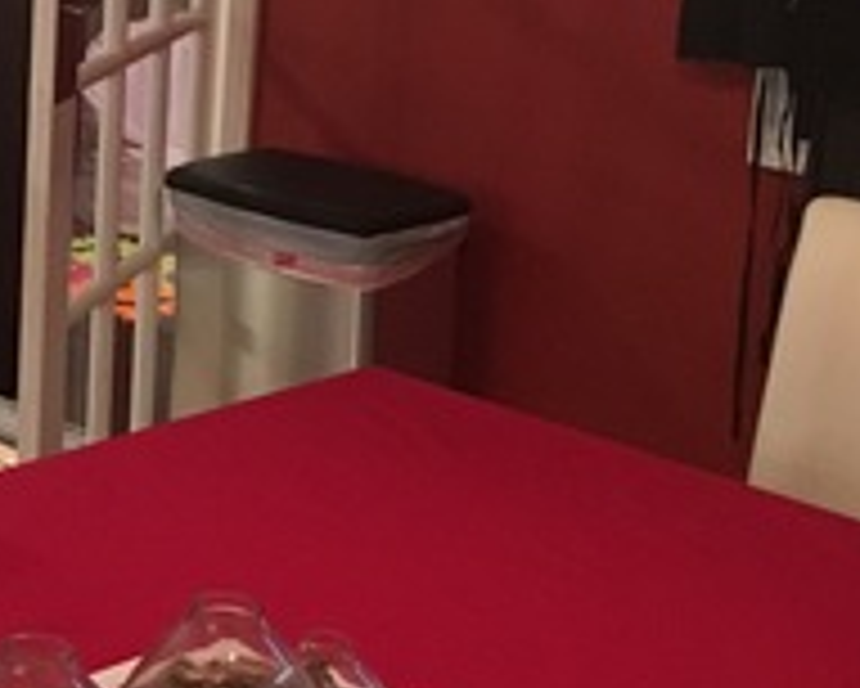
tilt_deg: -11.4
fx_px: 2419
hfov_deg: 17.8
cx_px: -468
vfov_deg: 15.9
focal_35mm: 95
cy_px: -9
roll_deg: -0.6
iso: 320
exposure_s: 1/15
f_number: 2.2
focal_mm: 4.15
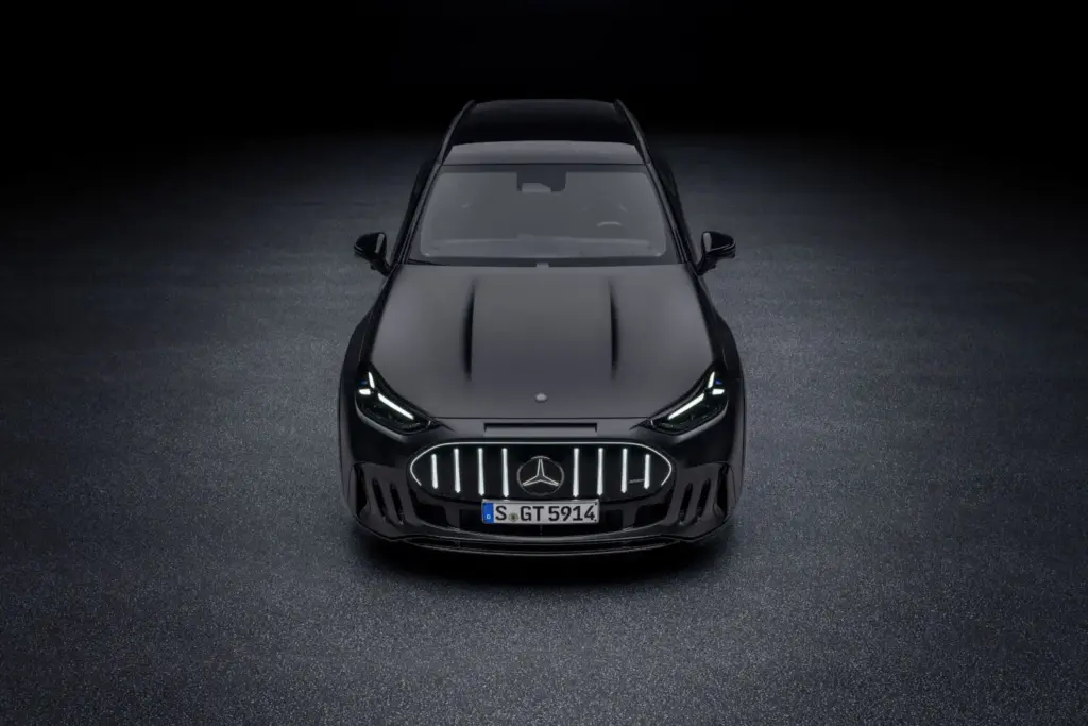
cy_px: 363
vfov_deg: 37.9
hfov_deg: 54.4
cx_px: 544
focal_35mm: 35
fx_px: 1058
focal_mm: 35
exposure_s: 1/20
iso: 200
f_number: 6.3
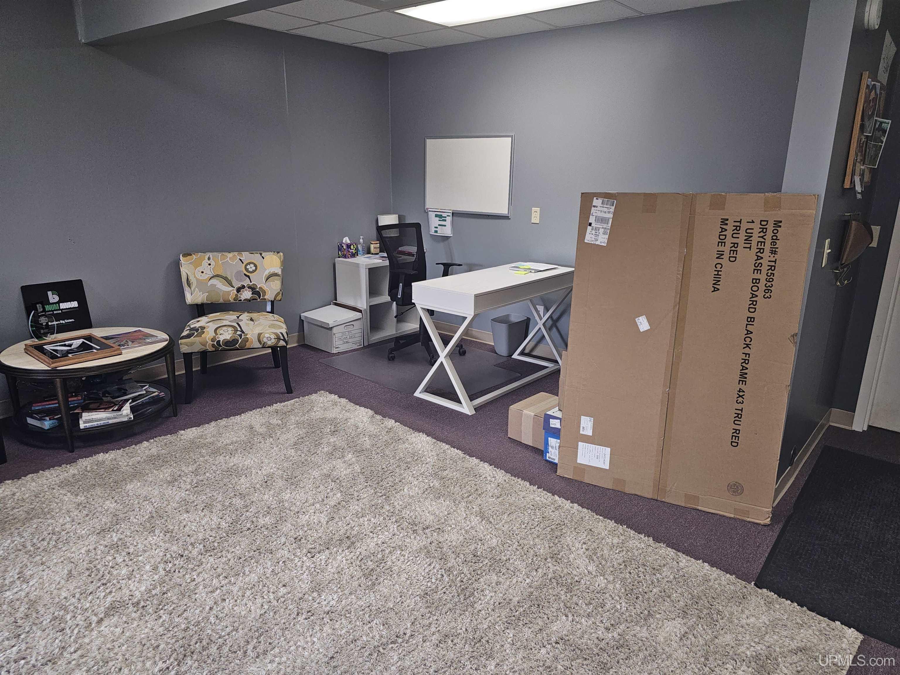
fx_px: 598
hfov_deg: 73.9
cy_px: 338
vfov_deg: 58.9
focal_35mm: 23
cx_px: 450
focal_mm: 6.3
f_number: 1.7
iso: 100
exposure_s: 1/40
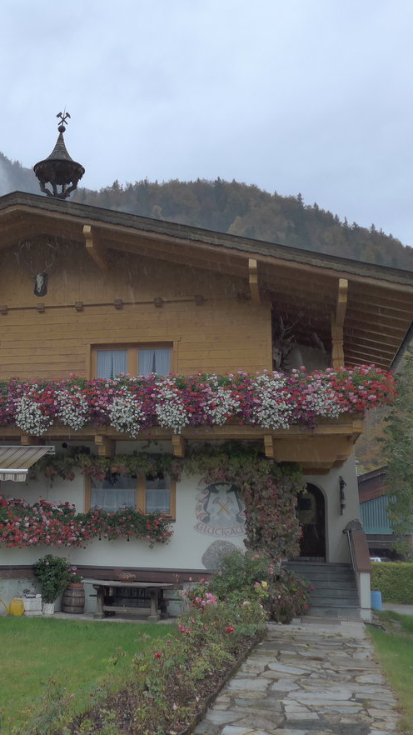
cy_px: 364
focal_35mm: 43
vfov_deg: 47.4
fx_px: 837
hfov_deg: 26.7
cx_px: 38
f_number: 2
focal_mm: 6
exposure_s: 1/640
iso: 160
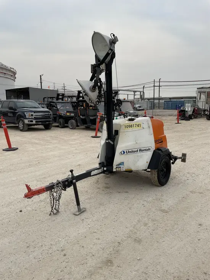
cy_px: 140
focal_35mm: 26
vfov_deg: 67.3
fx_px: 210
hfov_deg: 53.1
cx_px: 105
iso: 32
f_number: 1.6
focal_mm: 4.2
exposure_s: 1/5051
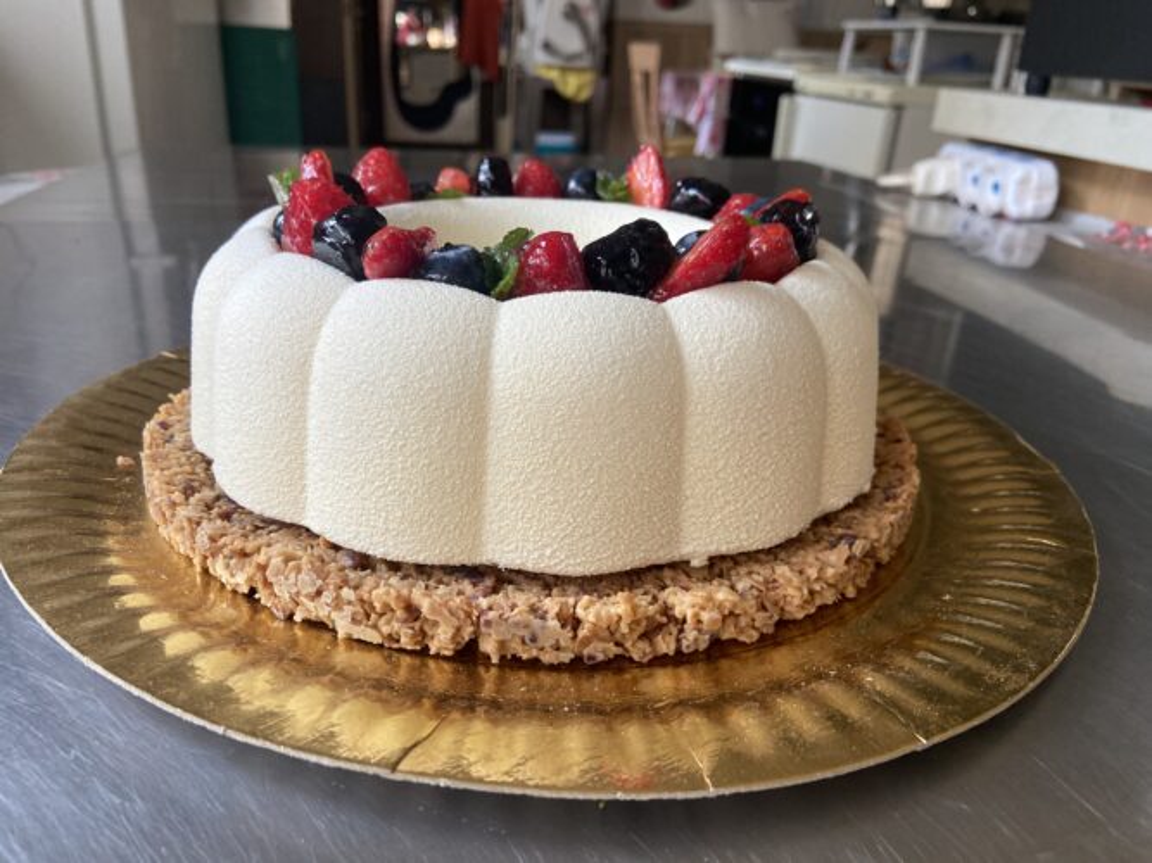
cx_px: 576
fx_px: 865
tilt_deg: -23.6
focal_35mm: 26
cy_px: 432
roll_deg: -3.9
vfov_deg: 53.0
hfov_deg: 67.3
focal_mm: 4.25
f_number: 1.8
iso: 125
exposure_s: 1/106
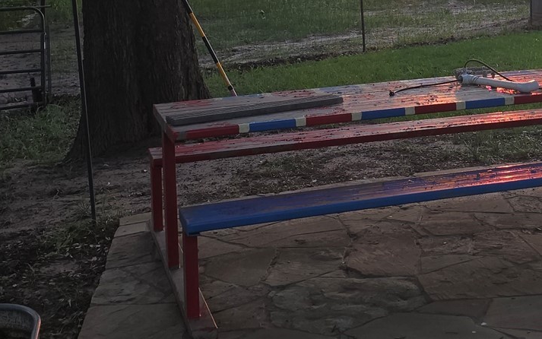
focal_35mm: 70
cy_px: -36
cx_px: 375
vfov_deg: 17.9
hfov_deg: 29.1
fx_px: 1034
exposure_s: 1/60
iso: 32
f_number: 1.7
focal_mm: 6.3
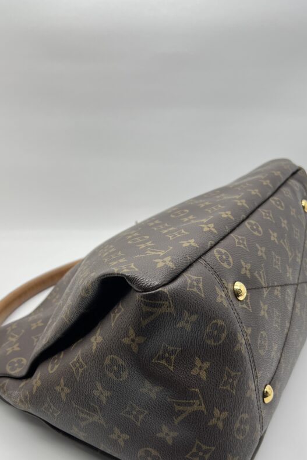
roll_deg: +0.3
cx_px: 158
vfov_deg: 54.3
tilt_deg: -23.6
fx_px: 448
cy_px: 256
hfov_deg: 37.8
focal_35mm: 35
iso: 32
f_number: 1.5
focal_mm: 5.7
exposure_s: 1/100
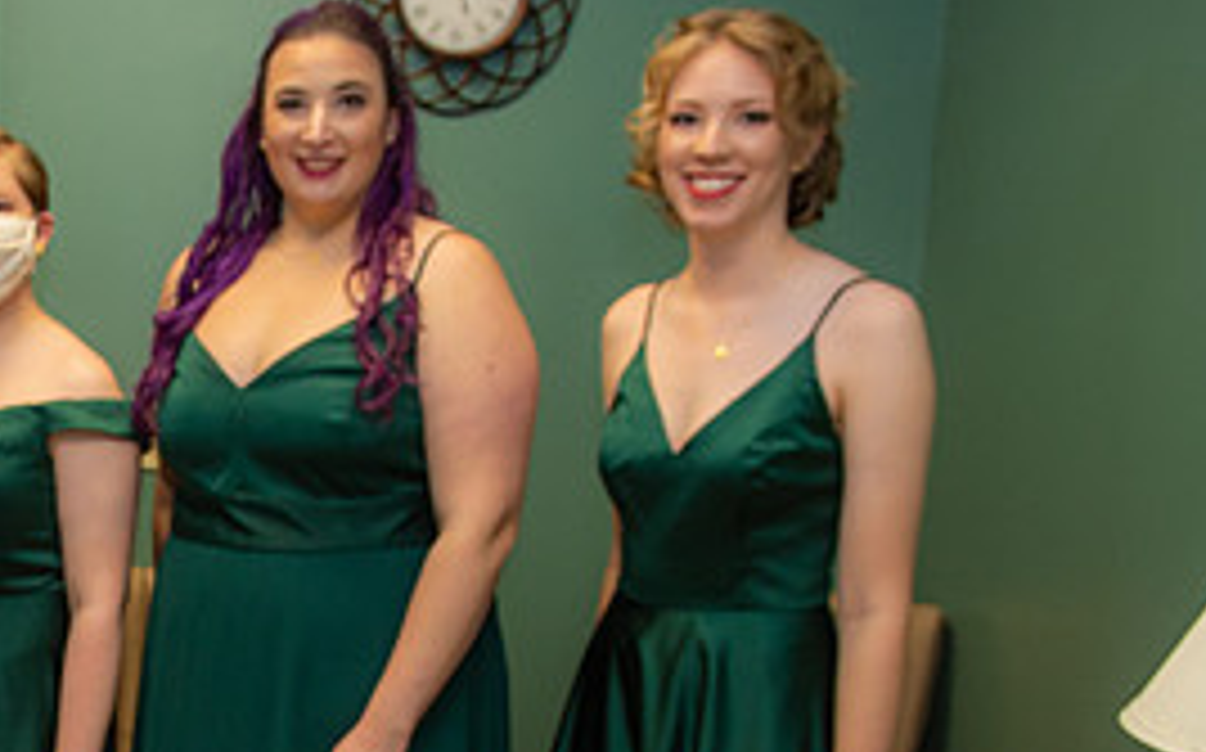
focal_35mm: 53
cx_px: 4
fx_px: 1741
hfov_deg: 34.8
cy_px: 752
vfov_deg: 23.4
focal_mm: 24
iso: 1250
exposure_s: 1/160
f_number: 5.6
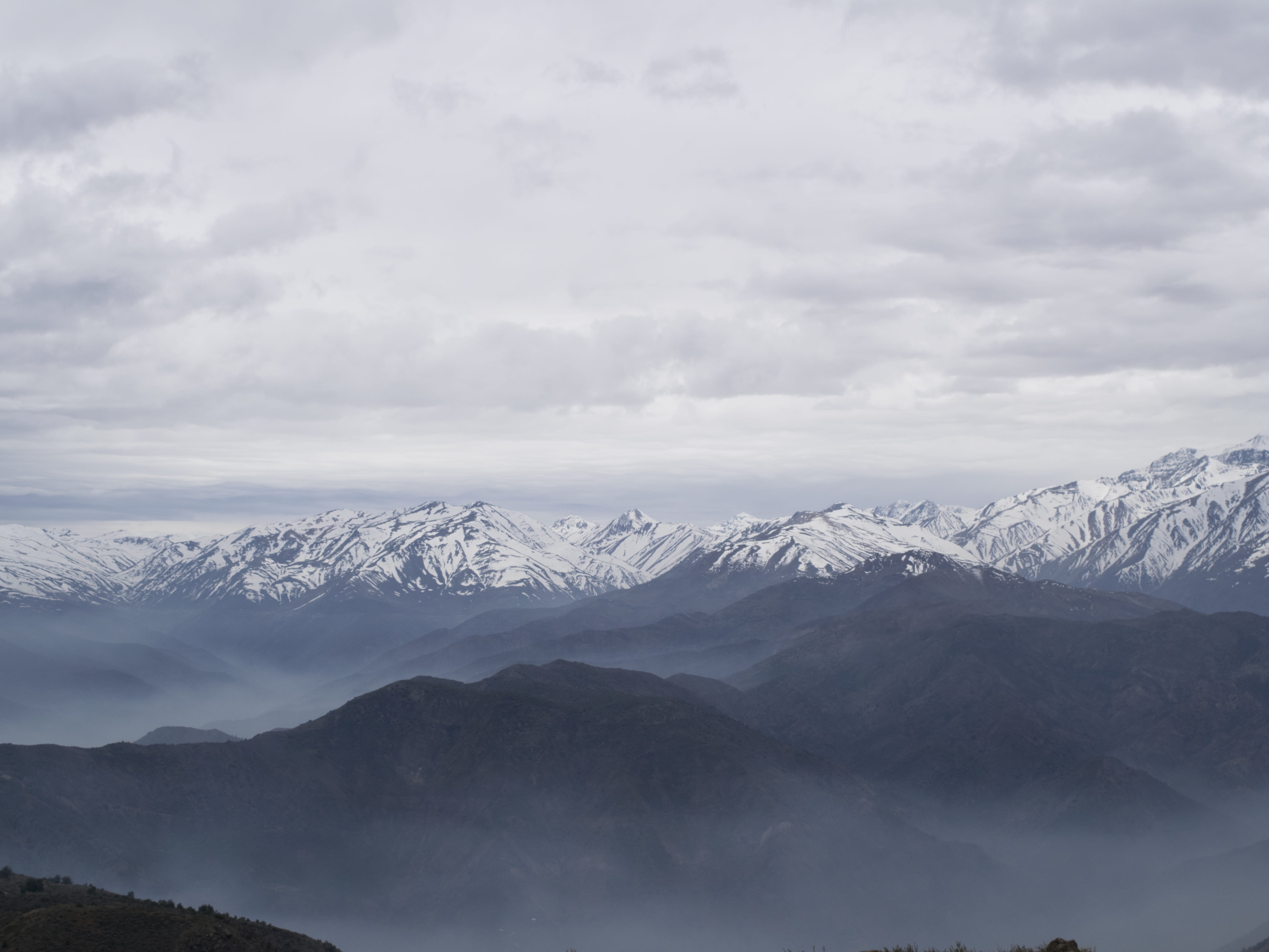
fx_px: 2273
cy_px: 476
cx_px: 654
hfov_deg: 31.2
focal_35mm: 62
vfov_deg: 23.7
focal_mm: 38
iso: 200
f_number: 13
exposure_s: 1/640
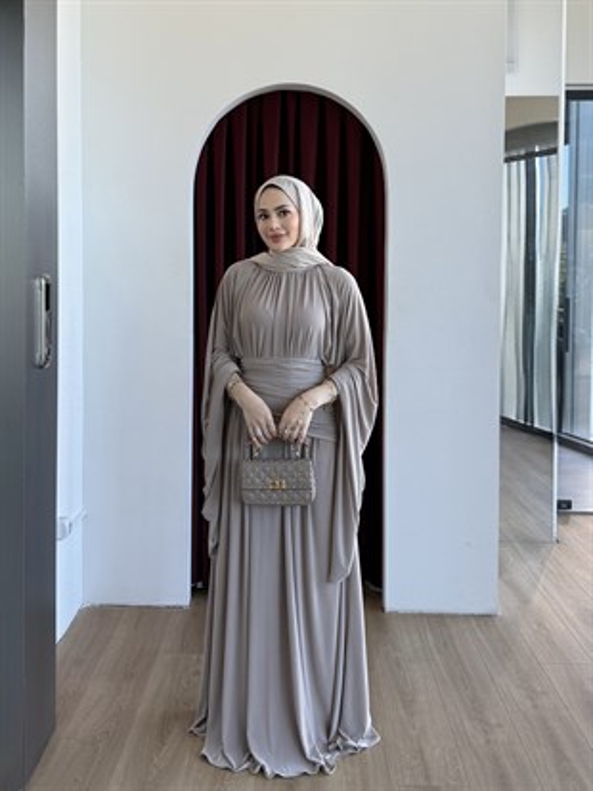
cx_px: 296
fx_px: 548
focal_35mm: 24
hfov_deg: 56.8
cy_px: 396
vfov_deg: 71.6
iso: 100
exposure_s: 1/121
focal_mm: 6.76
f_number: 1.78
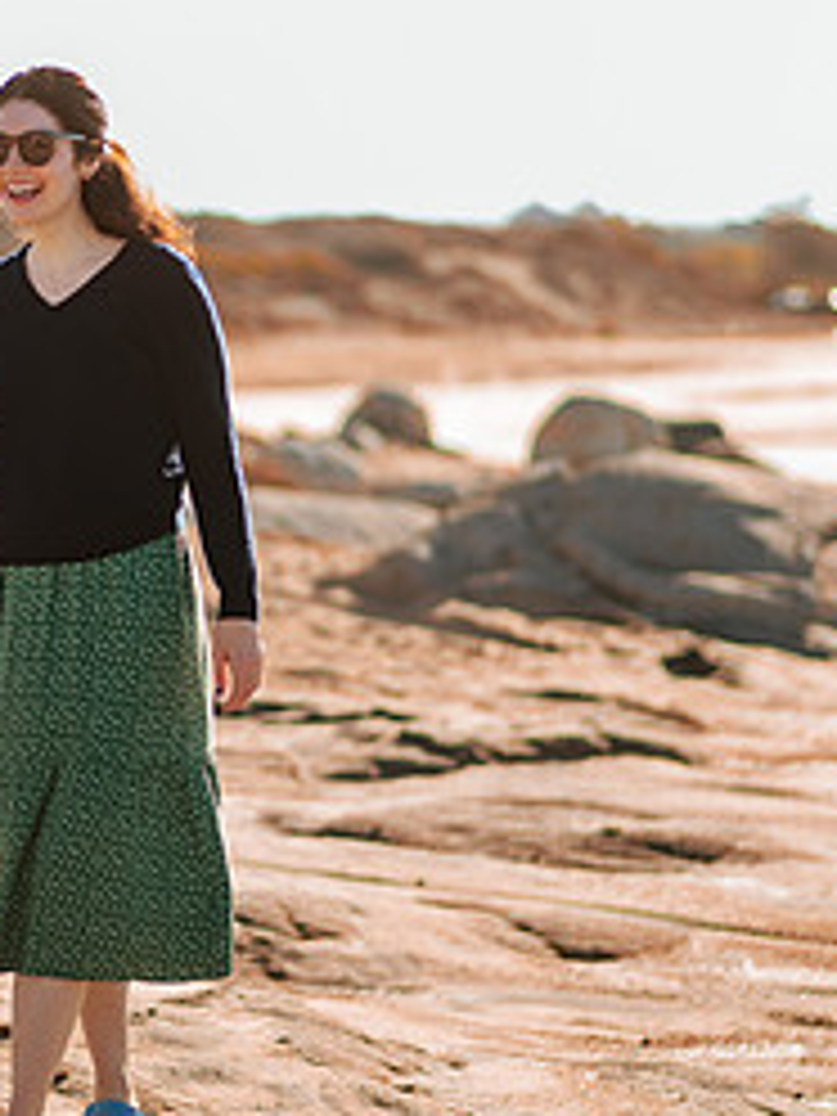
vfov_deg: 14.9
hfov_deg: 11.1
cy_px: 569
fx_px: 4256
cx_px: -22
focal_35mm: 132
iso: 50
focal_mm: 58
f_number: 1.4
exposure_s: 1/2500
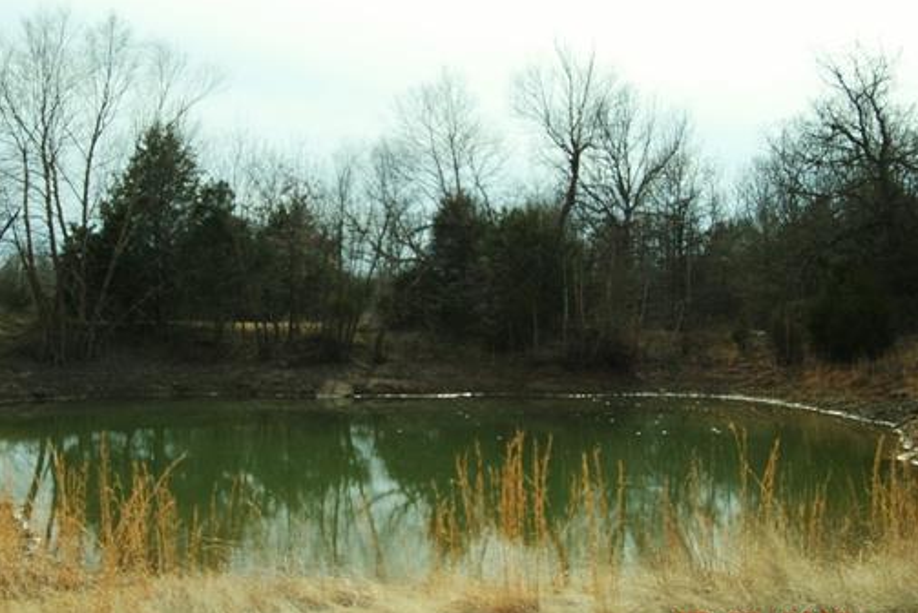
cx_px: 378
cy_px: 296
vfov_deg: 31.9
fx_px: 1072
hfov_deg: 46.2
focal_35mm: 42
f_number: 10
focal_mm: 22
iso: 160
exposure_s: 1/250
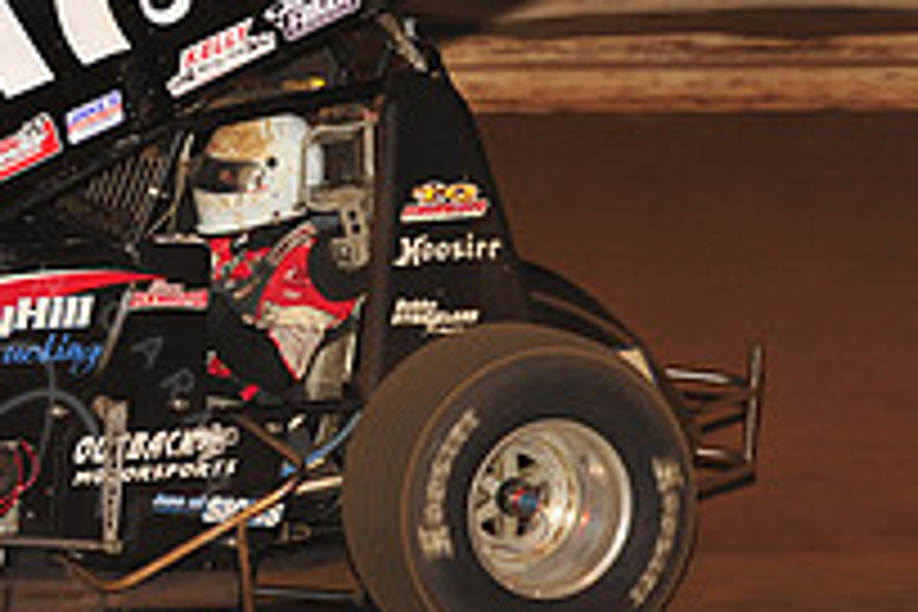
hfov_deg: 6.0
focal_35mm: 341
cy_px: 108
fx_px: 8695
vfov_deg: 4.0
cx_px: -40
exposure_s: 1/320
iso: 1000
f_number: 7.1
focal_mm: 120
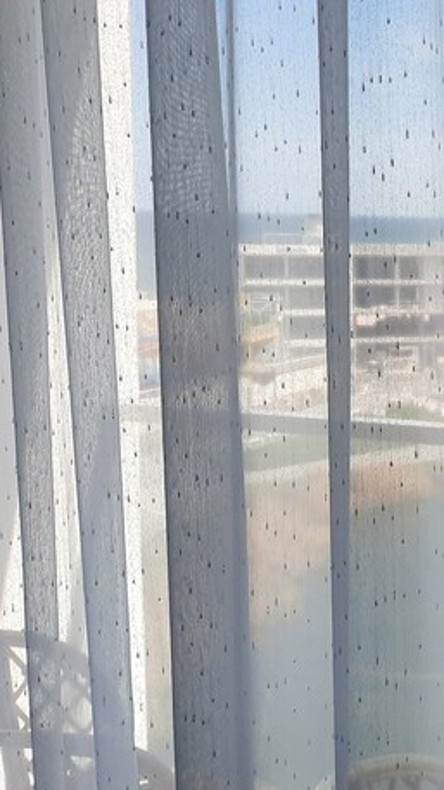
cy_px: 368
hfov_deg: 16.3
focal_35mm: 61
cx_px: 817
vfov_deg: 34.3
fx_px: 1277
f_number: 2
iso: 32
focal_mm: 4.6
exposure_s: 1/267
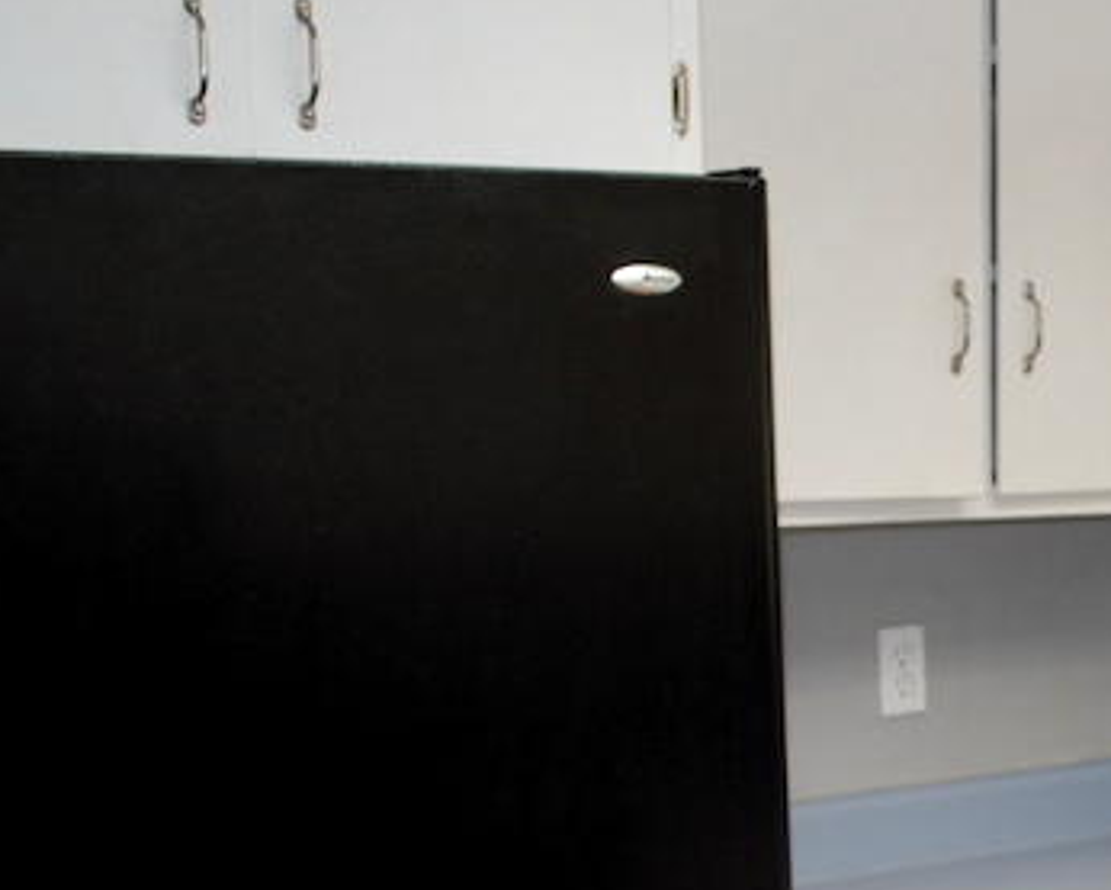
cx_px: 1156
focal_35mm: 75
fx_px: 2467
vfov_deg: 20.2
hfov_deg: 24.1
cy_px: 702
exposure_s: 1/60
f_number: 3.5
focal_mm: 18
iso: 200
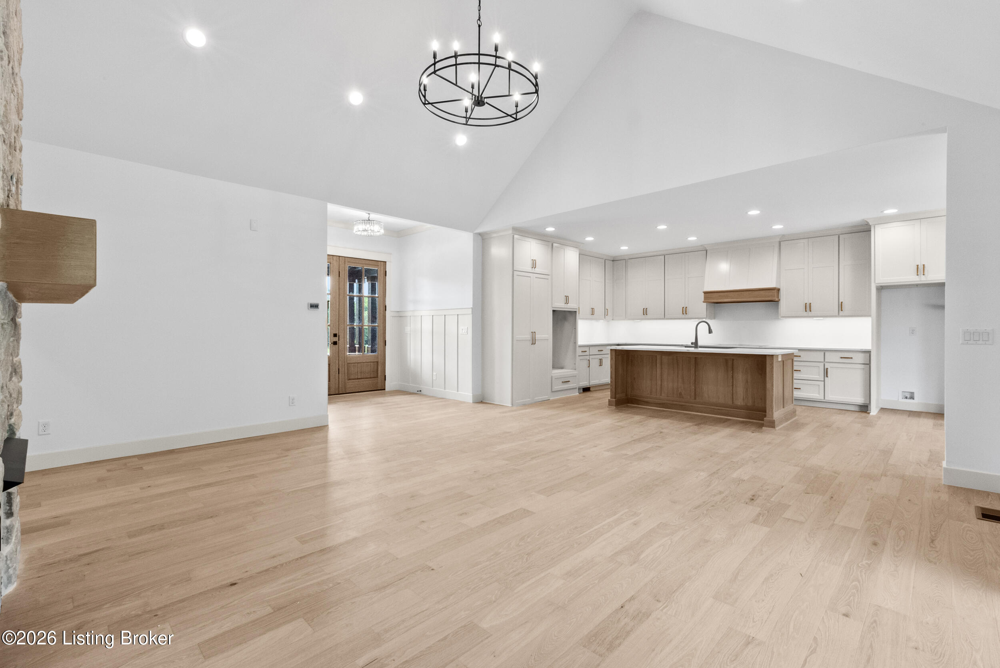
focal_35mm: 16
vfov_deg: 73.8
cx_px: 500
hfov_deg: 96.7
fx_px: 445
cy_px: 334
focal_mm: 16
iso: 2500
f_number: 20
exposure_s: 1/8
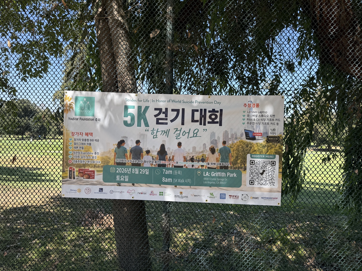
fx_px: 251
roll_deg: -1.2
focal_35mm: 24
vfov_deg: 56.8
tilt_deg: -0.6
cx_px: 181
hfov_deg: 71.6
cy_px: 136
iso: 80
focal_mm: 6.76
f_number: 1.78
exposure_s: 1/1361
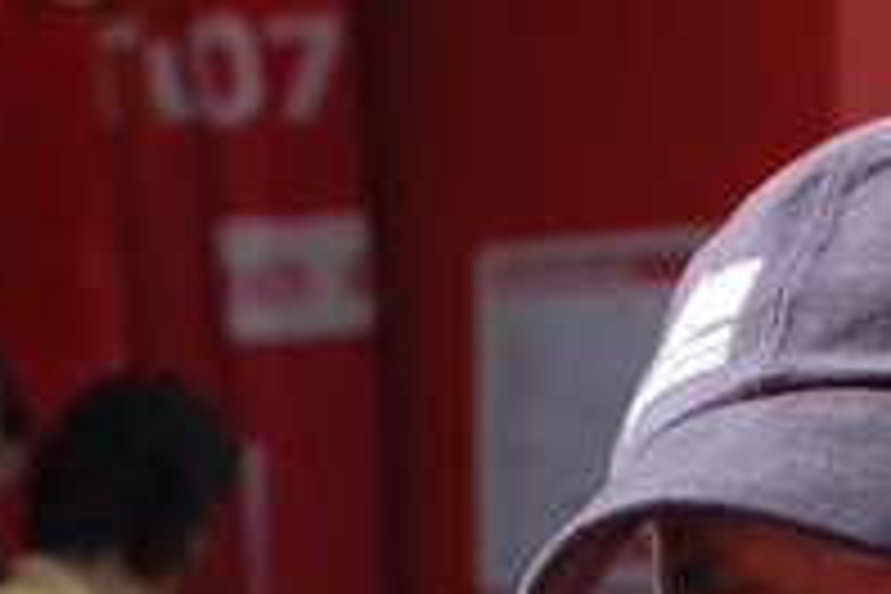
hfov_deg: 6.1
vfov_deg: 4.0
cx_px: 976
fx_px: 8390
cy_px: 886
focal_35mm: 339
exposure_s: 1/400
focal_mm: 70
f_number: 10
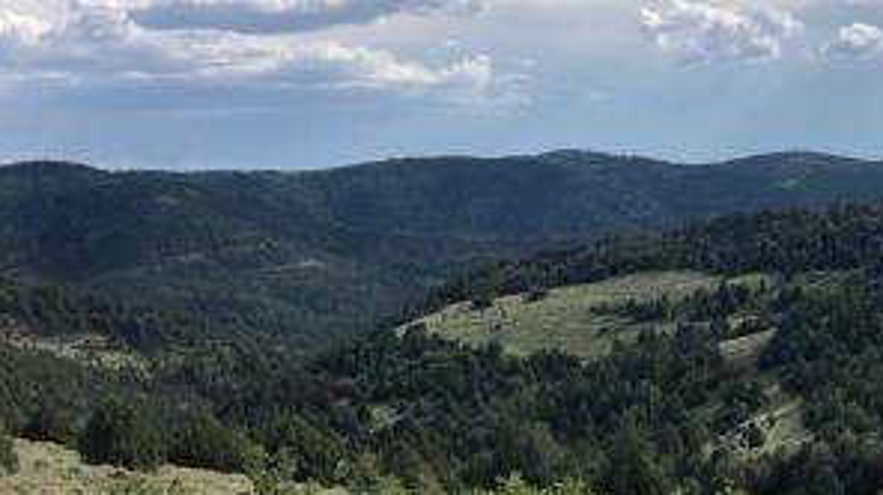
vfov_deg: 18.2
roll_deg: -0.4
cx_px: 710
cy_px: 262
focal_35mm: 66
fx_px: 1544
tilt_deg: -2.8
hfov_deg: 31.1
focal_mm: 3.99
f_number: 1.8
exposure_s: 1/1429
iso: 20
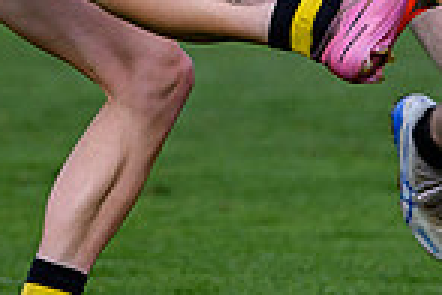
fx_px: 15628
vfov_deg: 1.1
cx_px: 159
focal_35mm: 1273
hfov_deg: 1.6
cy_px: -241
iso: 140
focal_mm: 140
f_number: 2.8
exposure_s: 1/2000
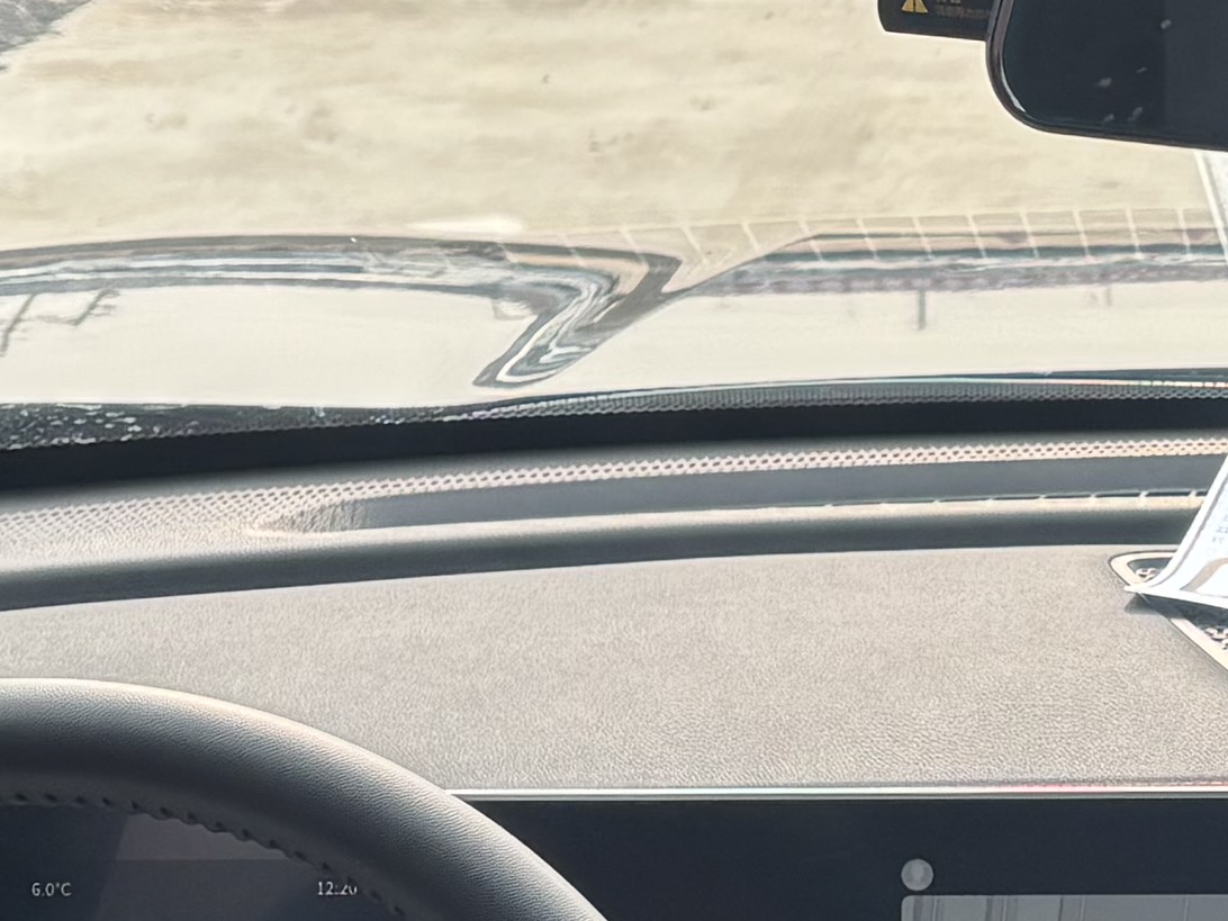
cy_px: 455
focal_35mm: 136
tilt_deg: -15.0
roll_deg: -1.0
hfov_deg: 13.9
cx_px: 1628
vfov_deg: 10.9
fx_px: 4825
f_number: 1.6
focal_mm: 5.96
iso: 50
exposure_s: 1/736
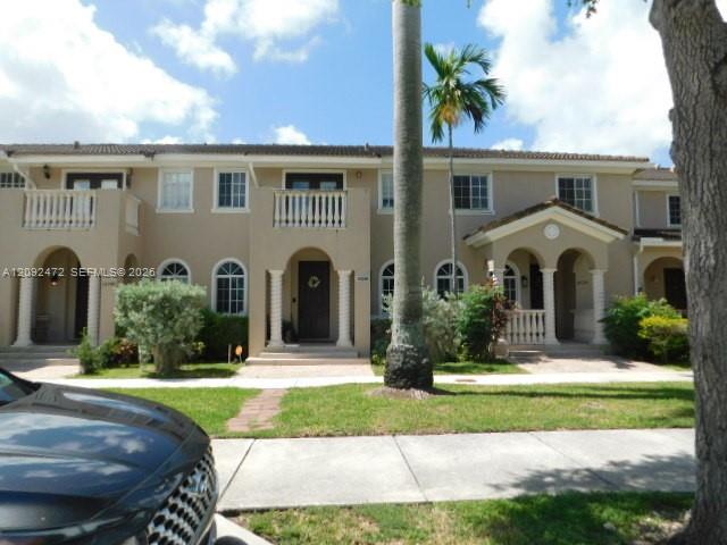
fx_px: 504
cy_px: 272
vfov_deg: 56.8
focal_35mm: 24
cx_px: 364
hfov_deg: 71.6
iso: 125
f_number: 3
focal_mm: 4.1
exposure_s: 1/1250
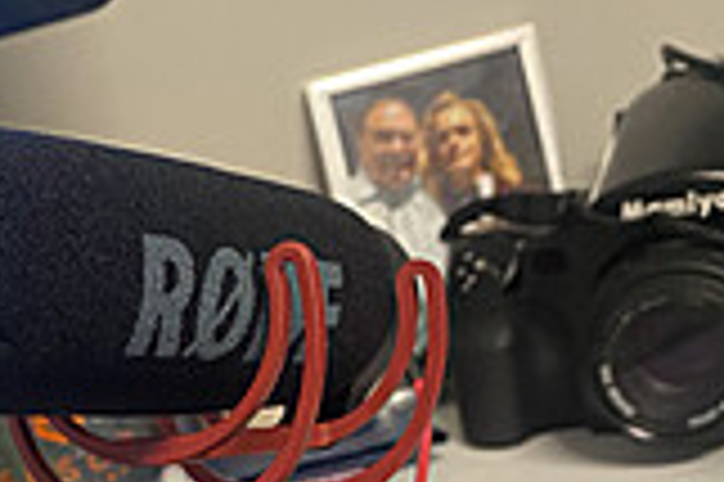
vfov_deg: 16.9
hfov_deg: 26.5
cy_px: 689
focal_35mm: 74
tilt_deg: -22.4
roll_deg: +16.0
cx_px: 76
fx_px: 1487
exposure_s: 1/60
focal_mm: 4.25
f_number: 1.8
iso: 320
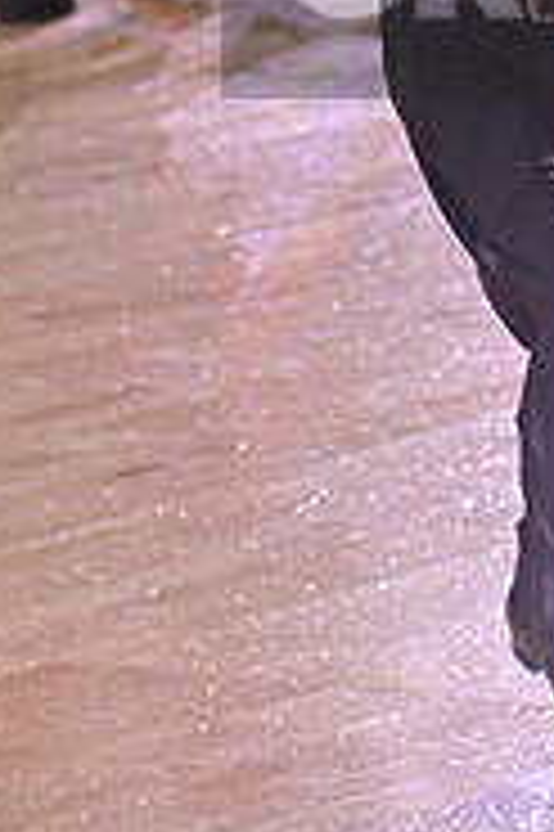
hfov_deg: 4.0
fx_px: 7978
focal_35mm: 345
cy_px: -49
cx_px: 845
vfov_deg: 6.0
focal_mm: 110
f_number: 5
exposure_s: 1/320
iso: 2500
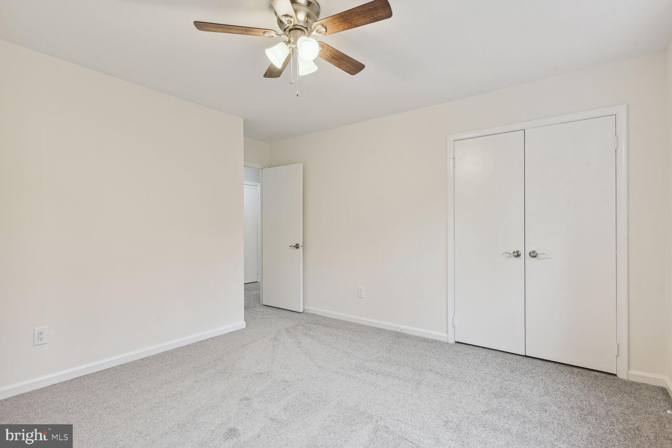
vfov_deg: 70.4
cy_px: 224
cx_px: 336
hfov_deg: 93.3
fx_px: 317
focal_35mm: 17
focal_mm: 17
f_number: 8
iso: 200
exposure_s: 1/13
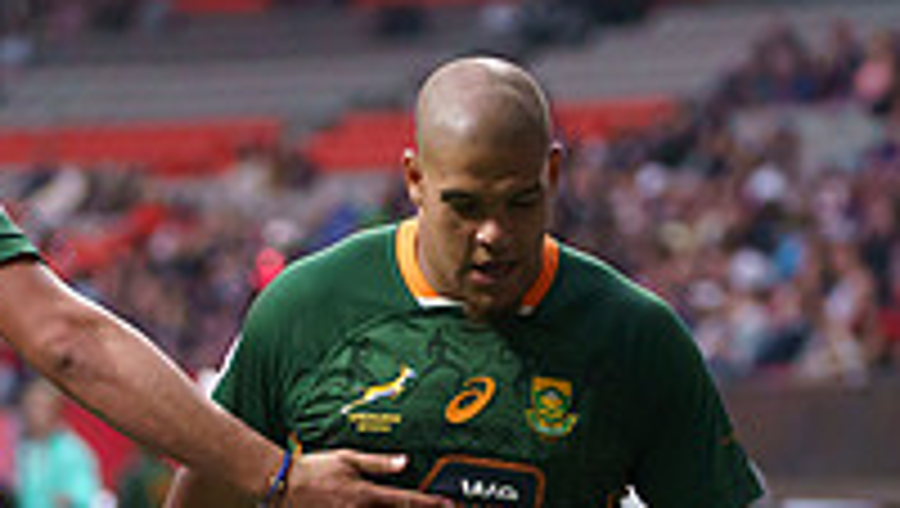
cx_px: 28
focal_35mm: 421
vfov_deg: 2.9
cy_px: 709
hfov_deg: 5.1
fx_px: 10058
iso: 4000
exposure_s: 1/3200
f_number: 2.8
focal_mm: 117
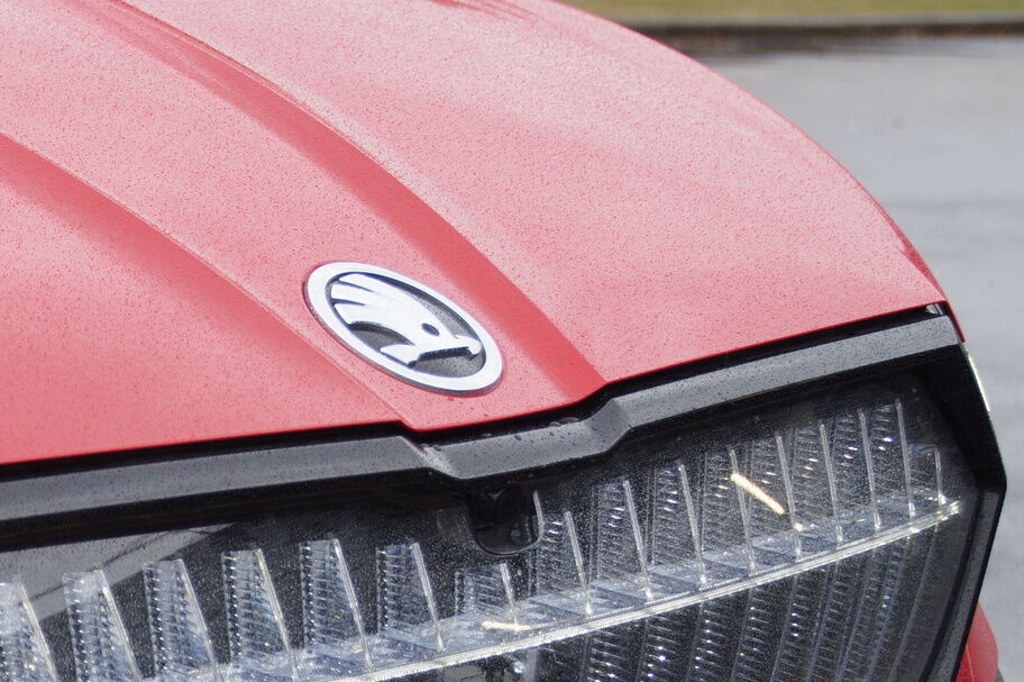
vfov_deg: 9.6
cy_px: 689
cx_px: 171
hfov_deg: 14.4
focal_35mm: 142
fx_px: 4038
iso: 250
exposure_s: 1/80
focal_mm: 45
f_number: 4.5
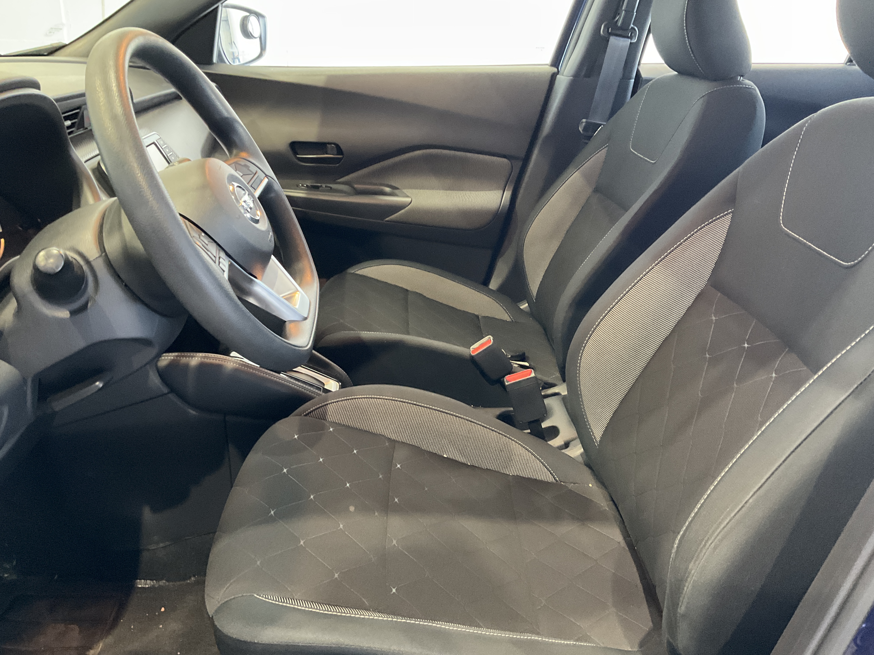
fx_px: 732
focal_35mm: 29
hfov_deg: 61.7
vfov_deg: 48.2
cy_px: 328
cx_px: 437
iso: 320
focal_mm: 3
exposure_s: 1/34
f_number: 1.8
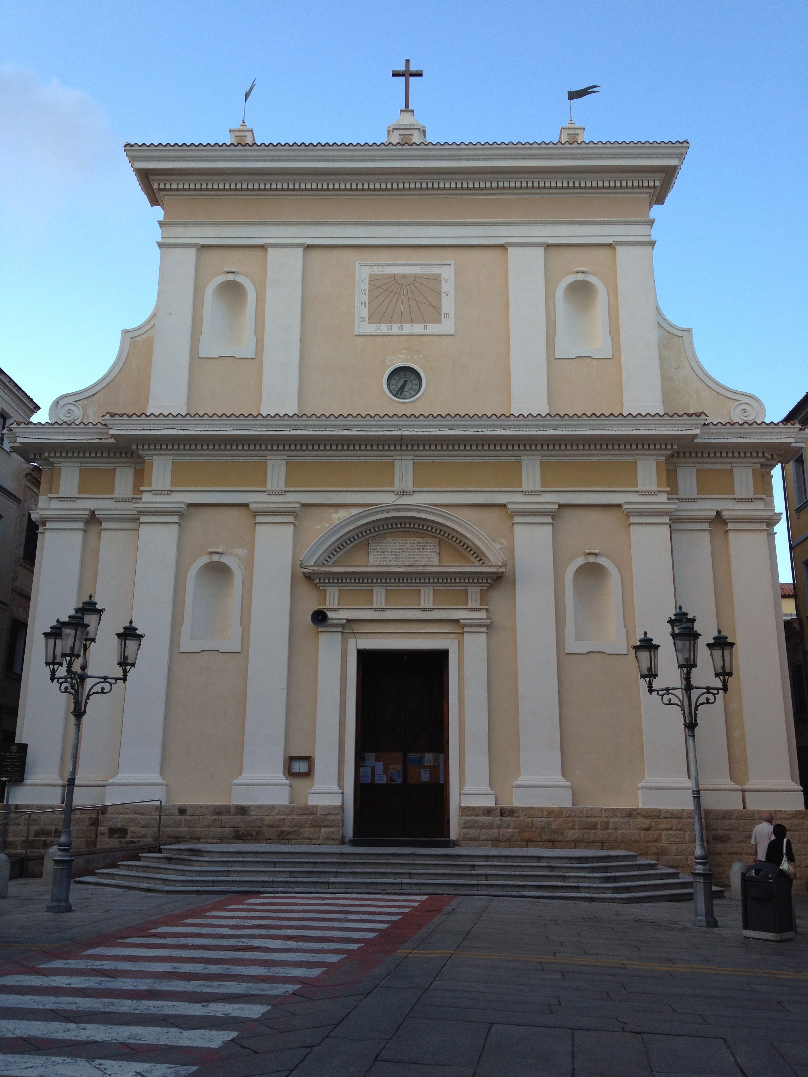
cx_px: 404
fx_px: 1089
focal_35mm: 35
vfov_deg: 52.6
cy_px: 538
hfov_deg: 40.7
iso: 64
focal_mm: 4.28
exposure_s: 1/167
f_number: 2.4
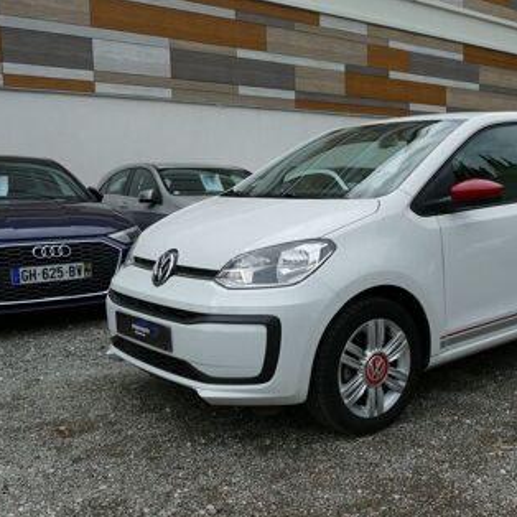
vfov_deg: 42.8
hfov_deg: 41.6
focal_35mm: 39
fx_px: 659
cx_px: 387
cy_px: 262
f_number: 3
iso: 125
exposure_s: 1/1600
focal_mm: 10.85
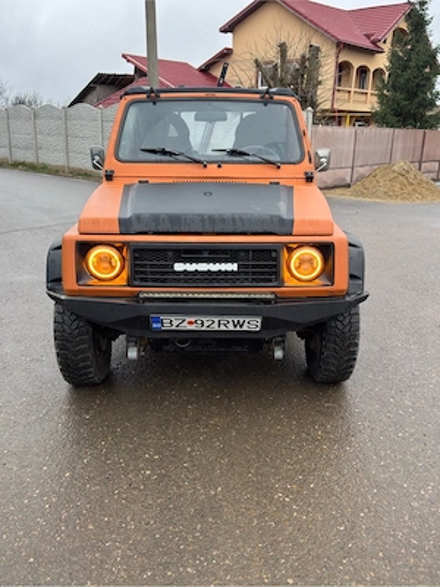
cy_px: 294
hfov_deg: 42.9
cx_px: 220
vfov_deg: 55.4
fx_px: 559
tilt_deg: -14.7
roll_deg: -2.3
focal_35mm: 33
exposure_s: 1/199
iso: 80
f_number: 1.78
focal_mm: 6.76
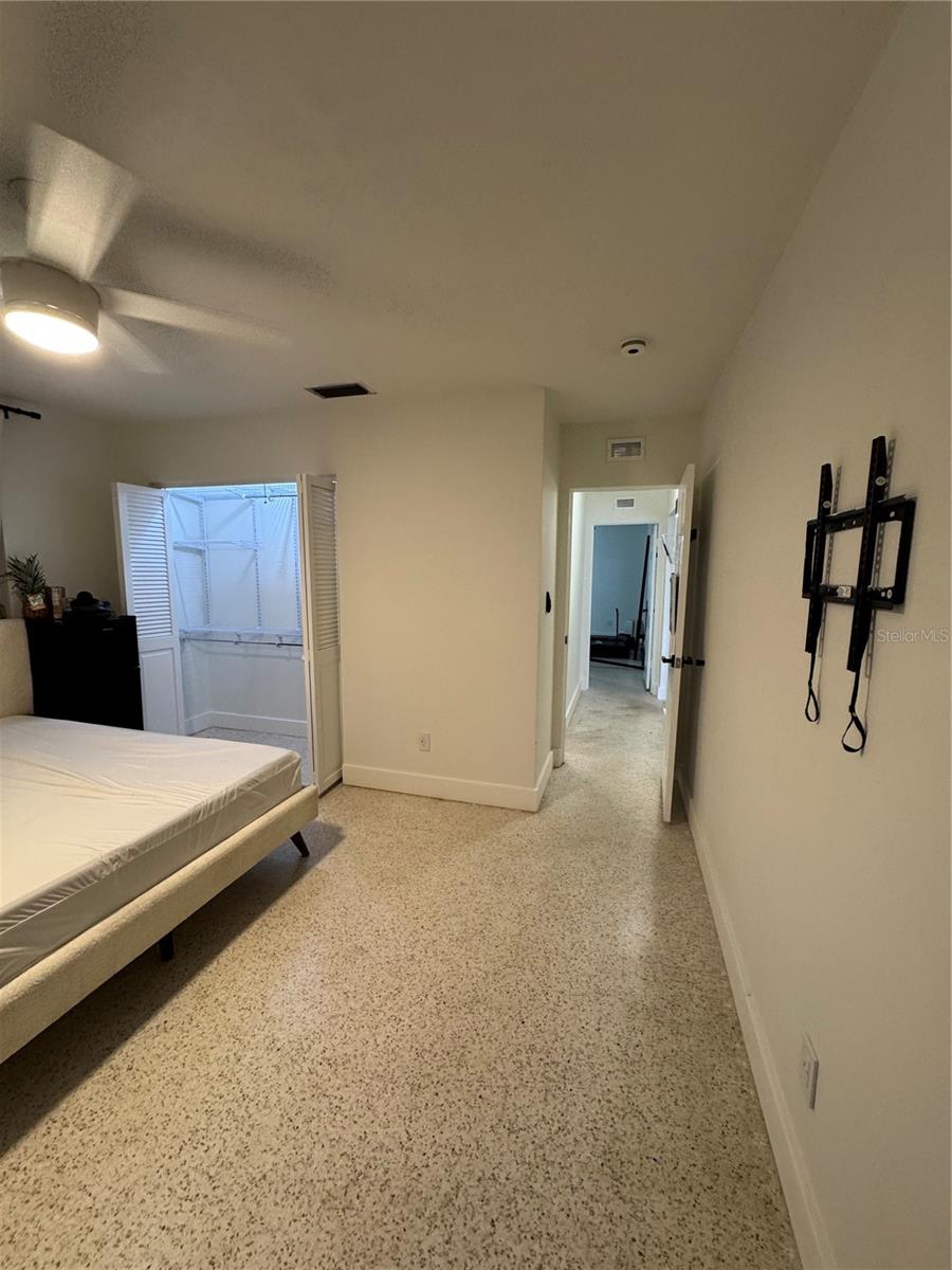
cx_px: 476
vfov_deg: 102.1
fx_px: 513
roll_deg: -0.8
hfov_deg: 85.7
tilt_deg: -9.0
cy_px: 635
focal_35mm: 14
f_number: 2.2
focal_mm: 2.22
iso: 200
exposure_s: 1/60
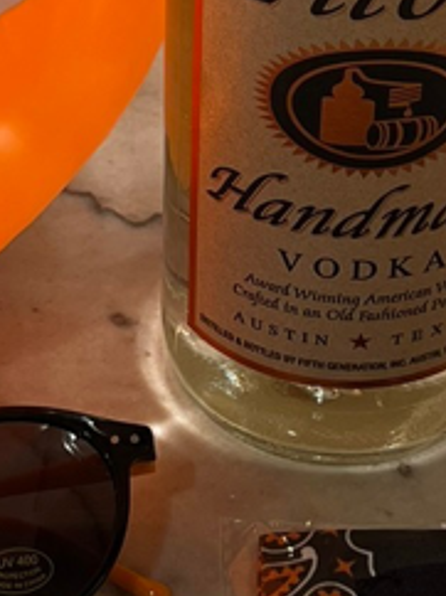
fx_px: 2220
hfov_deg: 11.5
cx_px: 195
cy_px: -101
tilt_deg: -32.1
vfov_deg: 14.8
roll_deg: -1.1
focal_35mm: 129
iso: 64
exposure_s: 1/60
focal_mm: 5.7
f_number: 1.5
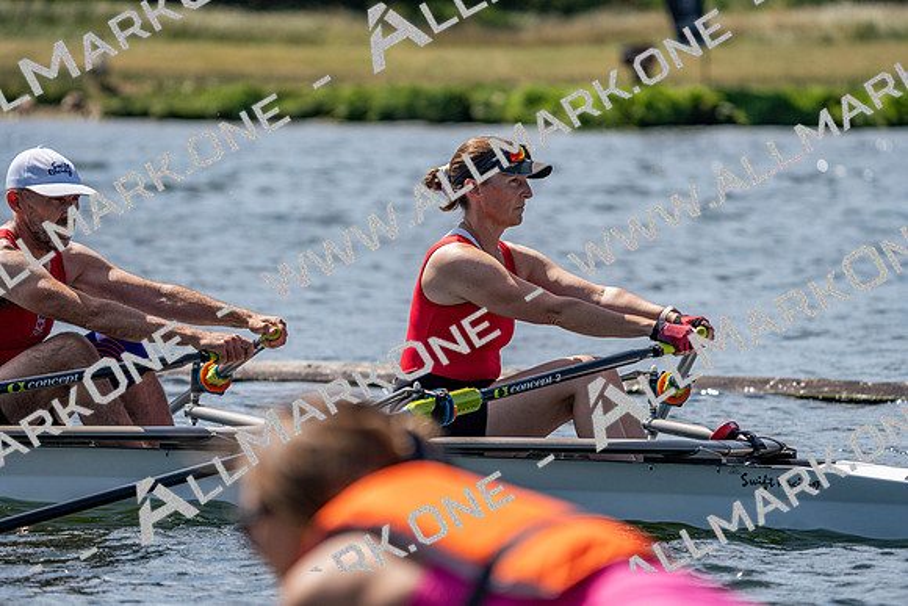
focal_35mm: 303
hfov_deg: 6.8
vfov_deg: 4.5
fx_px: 7644
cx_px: 454
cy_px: 303
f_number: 6.3
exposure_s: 1/2000
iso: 250
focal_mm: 303
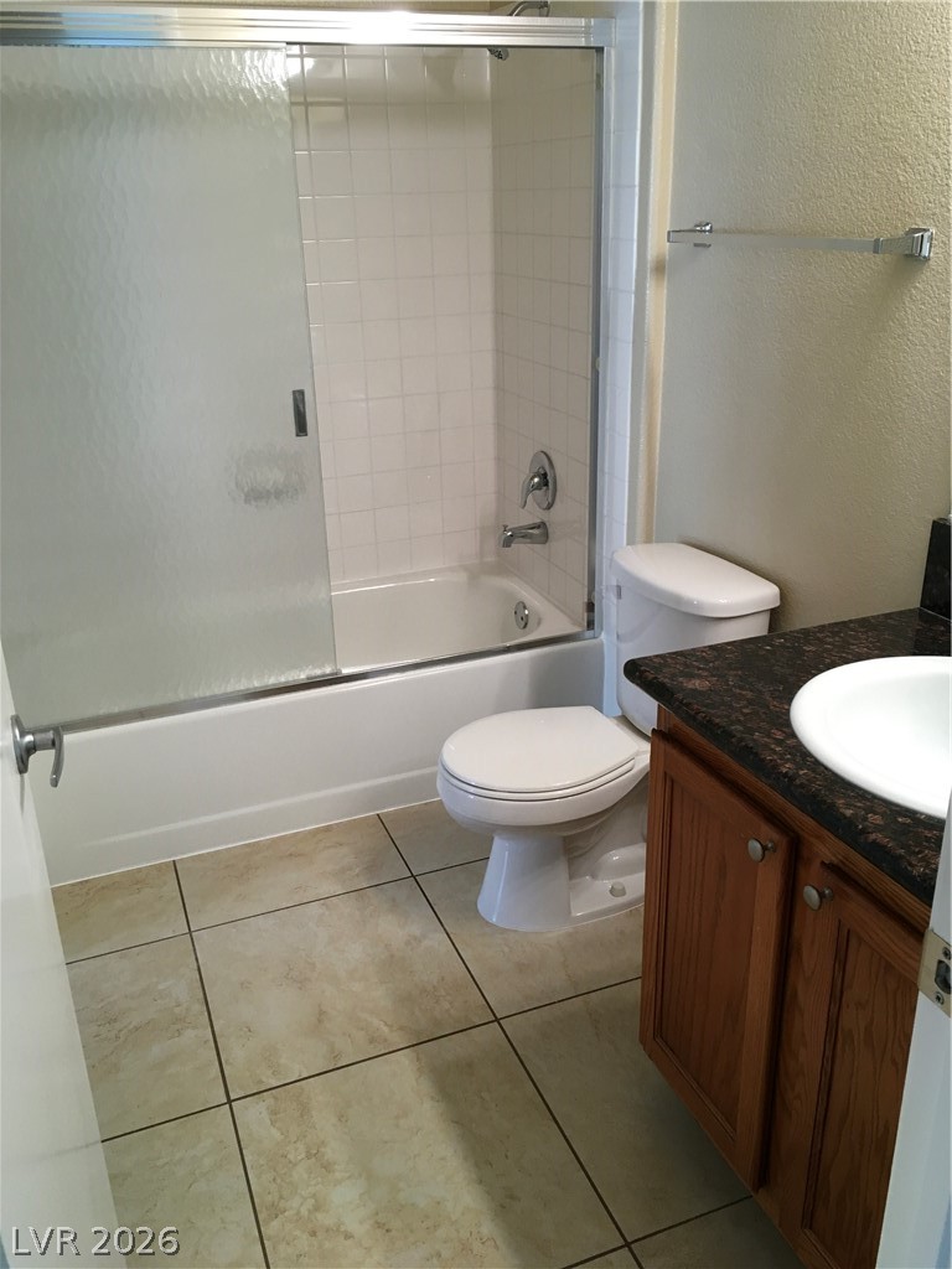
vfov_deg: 61.7
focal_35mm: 29
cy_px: 634
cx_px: 476
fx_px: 1063
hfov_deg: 48.2
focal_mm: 4.15
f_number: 2.2
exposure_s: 1/30
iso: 40
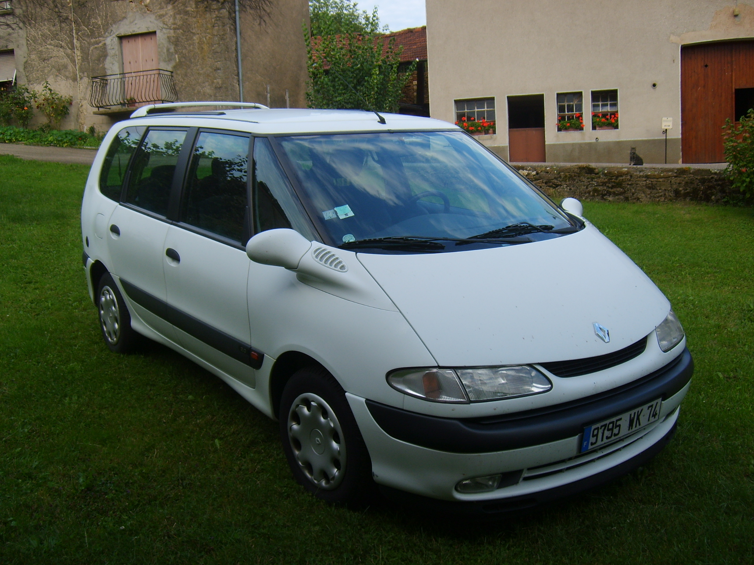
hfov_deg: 52.6
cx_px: 377
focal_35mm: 35
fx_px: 762
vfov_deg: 40.7
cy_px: 282
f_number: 2.8
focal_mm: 5.8
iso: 50
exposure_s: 1/180
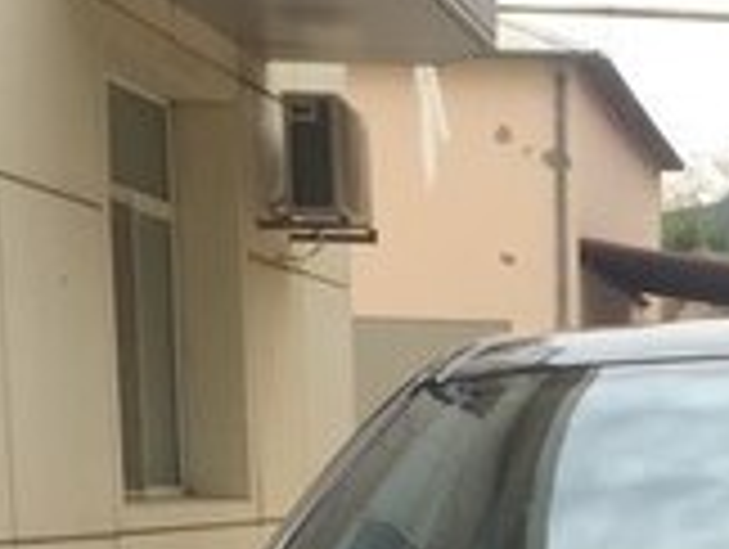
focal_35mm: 118
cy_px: 1028
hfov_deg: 15.9
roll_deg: -3.7
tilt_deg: -12.5
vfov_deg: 11.5
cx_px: 904
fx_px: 2489
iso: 32
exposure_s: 1/1041
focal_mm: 4.15
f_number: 2.2
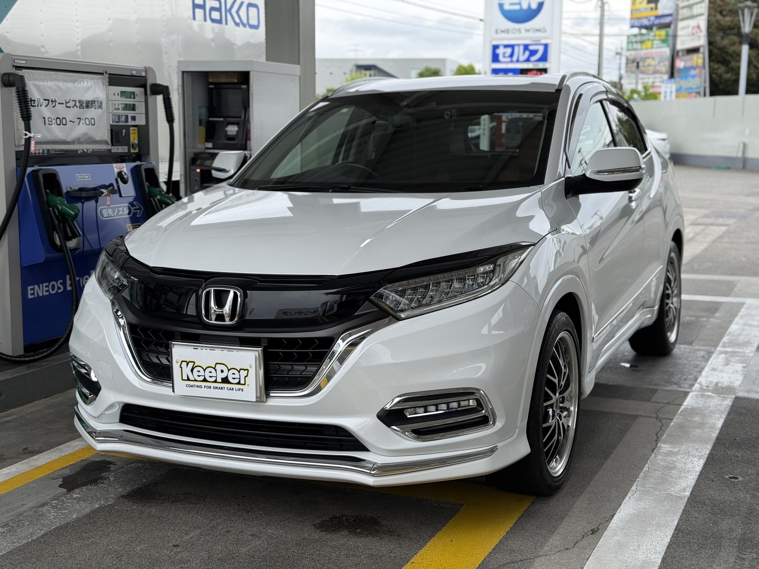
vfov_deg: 30.3
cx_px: 380
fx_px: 1052
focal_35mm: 48
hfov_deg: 39.7
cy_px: 284
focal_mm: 6.76
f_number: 1.78
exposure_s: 1/1330
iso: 64
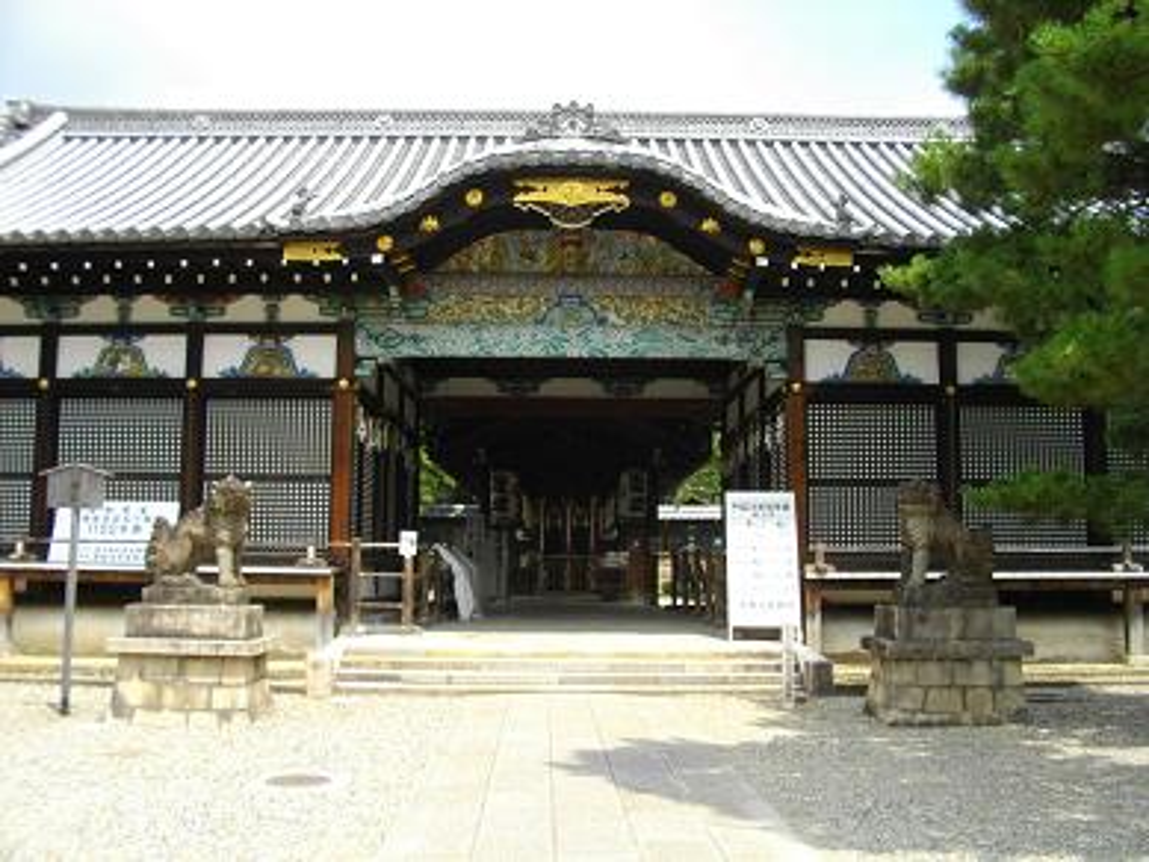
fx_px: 1062
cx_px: 574
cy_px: 431
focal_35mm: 32
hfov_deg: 56.8
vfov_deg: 44.2
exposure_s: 1/200
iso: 100
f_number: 5.5
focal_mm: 5.7
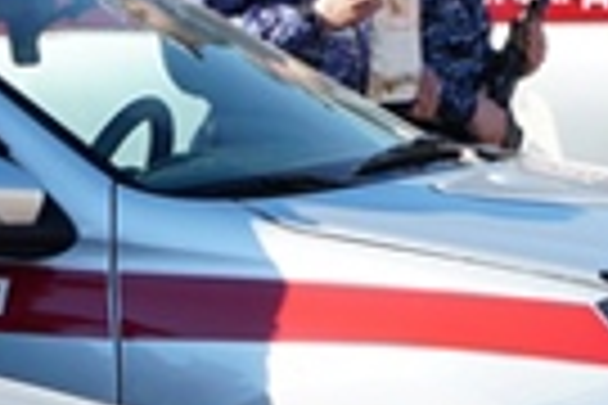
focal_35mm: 350
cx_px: -221
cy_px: 216
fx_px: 5911
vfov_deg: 3.9
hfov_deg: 5.8
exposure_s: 1/250
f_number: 5.6
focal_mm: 42
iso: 100
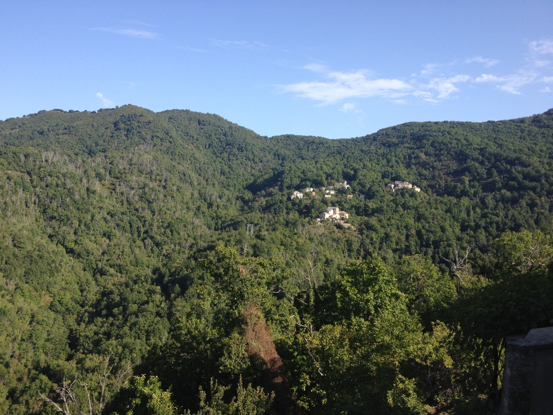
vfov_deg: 40.7
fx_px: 559
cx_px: 276
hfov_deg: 52.6
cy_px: 208
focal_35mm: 35
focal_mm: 4.28
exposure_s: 1/1004
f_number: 2.4
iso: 64
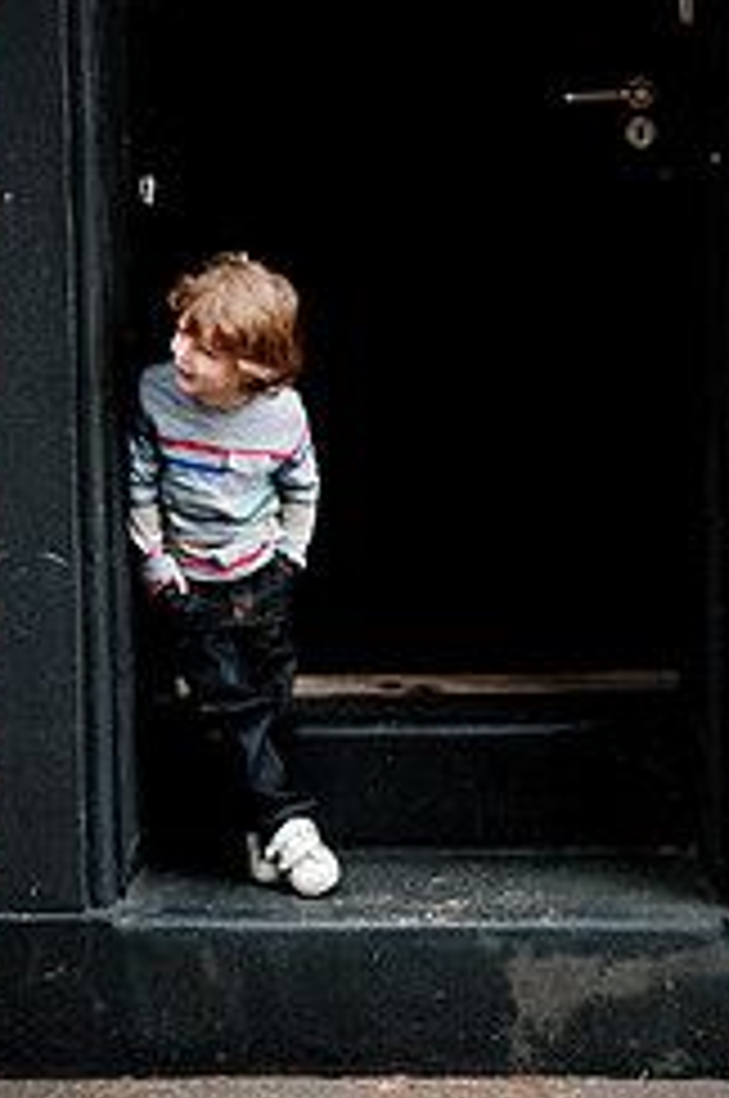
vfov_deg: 21.6
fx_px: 2863
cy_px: 328
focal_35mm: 94
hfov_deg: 14.5
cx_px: 389
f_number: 4
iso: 800
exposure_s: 1/320
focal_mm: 34
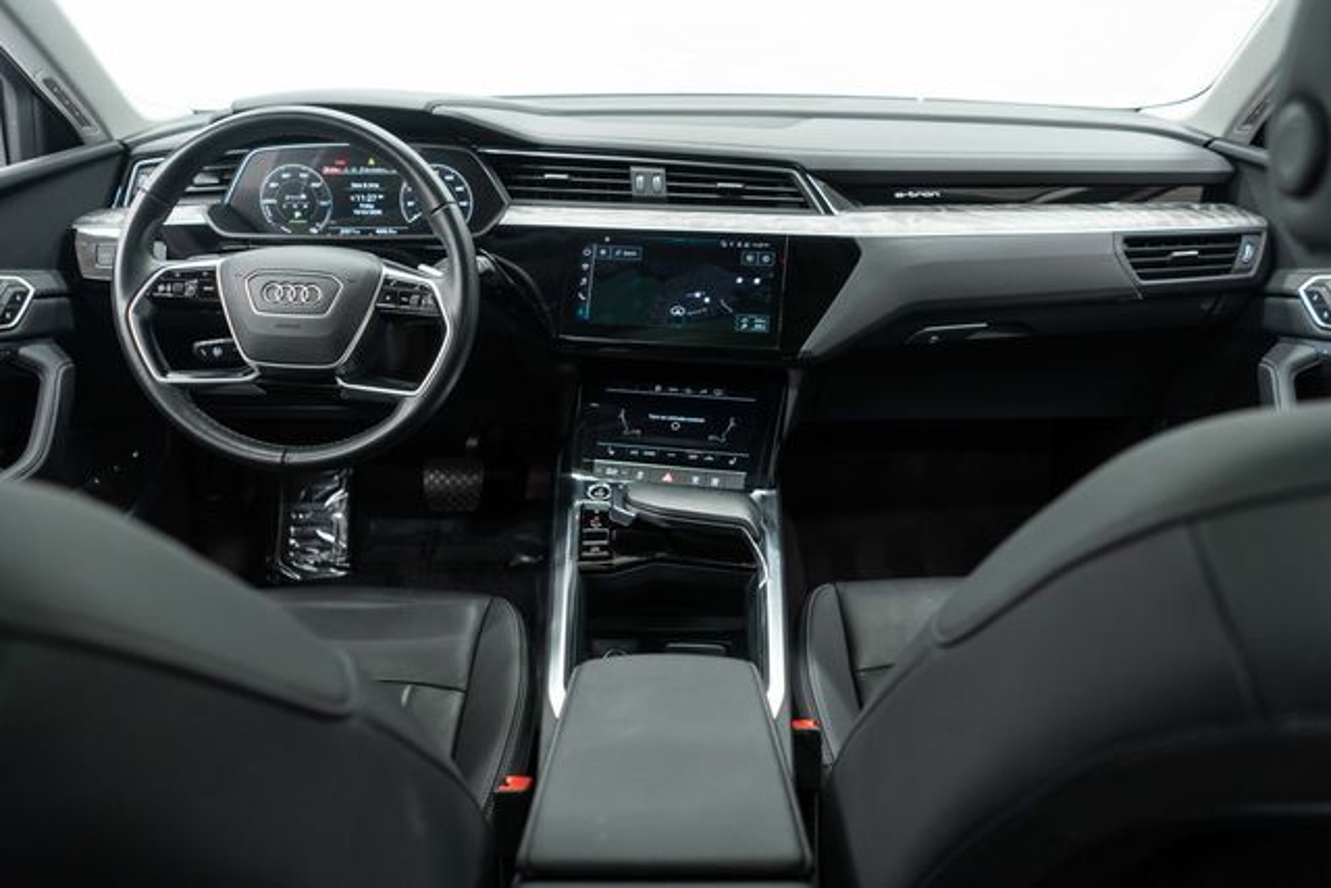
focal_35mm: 28
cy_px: 444
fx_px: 1035
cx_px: 666
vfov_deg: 46.4
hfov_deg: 65.5
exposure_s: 1/40
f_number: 3.2
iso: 1000
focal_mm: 28
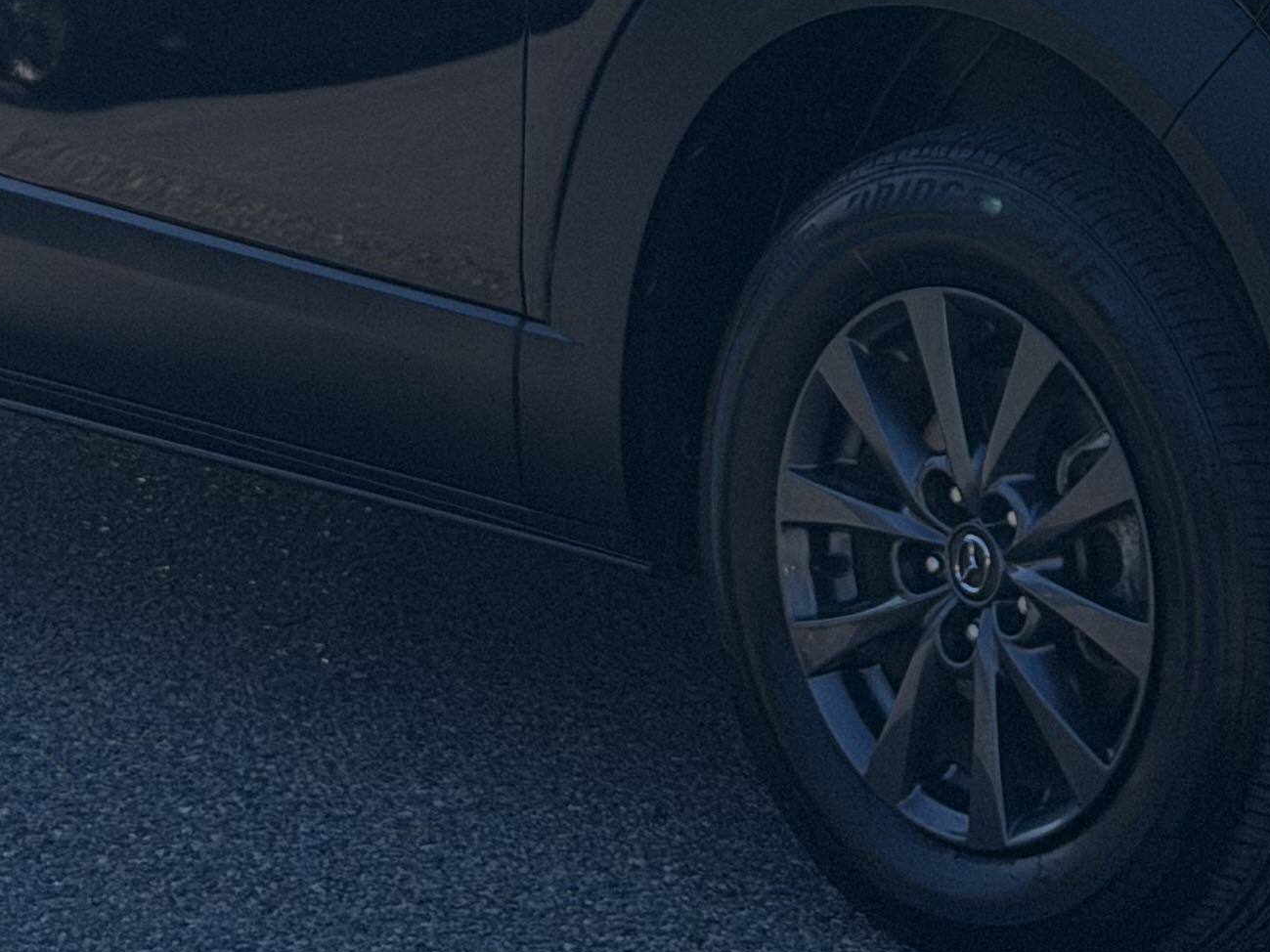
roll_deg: -0.3
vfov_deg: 9.8
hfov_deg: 13.2
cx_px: 1048
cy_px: -209
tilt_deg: -5.8
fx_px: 5466
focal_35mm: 149
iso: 80
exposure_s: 1/6024
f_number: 1.78
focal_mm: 6.76
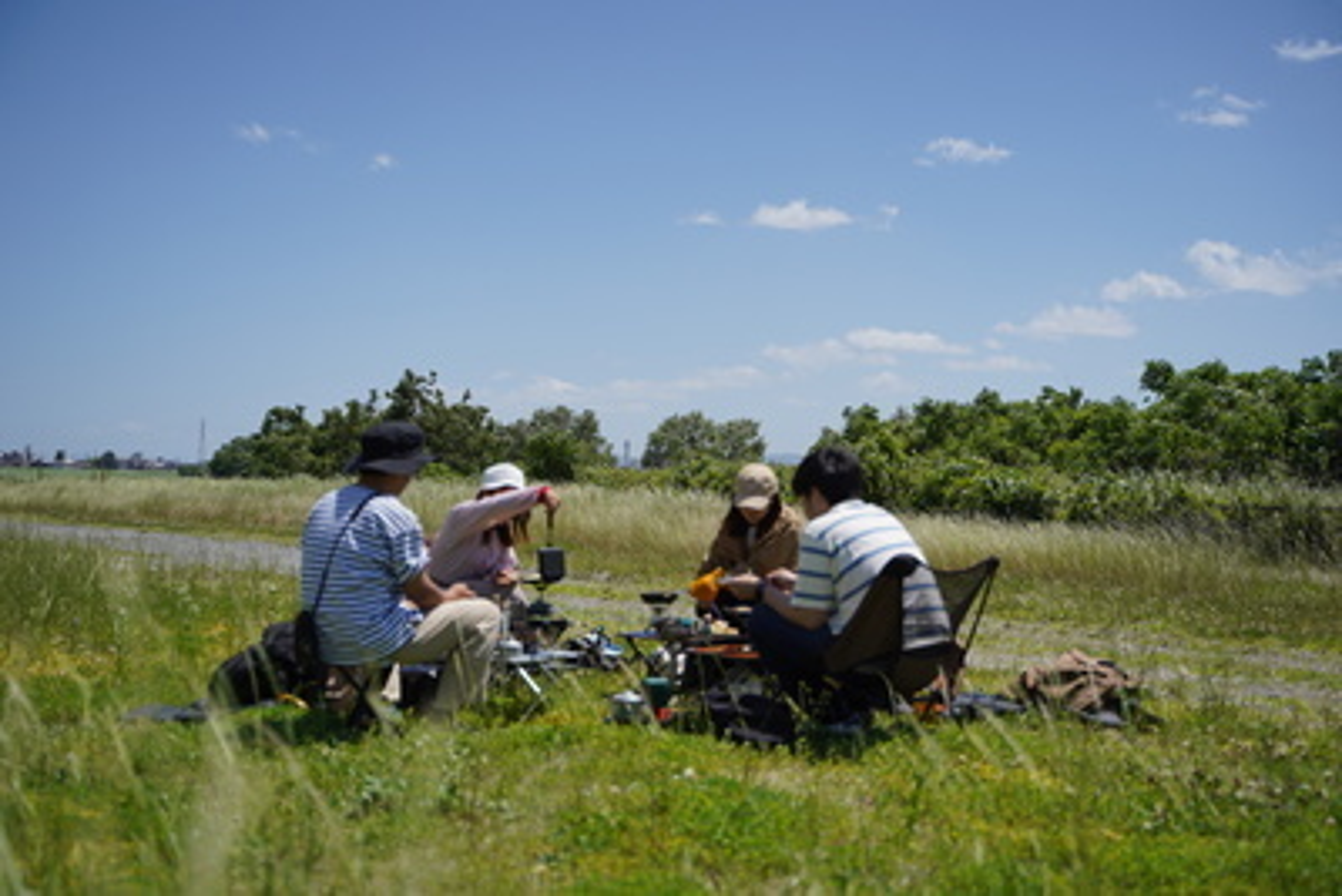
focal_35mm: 44
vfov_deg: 30.5
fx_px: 1641
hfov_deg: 44.5
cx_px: 671
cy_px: 448
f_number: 2.8
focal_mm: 44
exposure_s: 1/3200
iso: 100
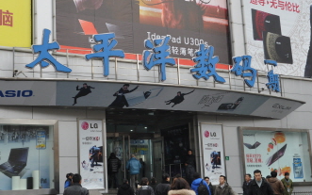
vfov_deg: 19.7
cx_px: 139
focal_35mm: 66
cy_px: 65
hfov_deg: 31.0
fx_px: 561
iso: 200
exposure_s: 1/125
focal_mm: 26
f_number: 5.6
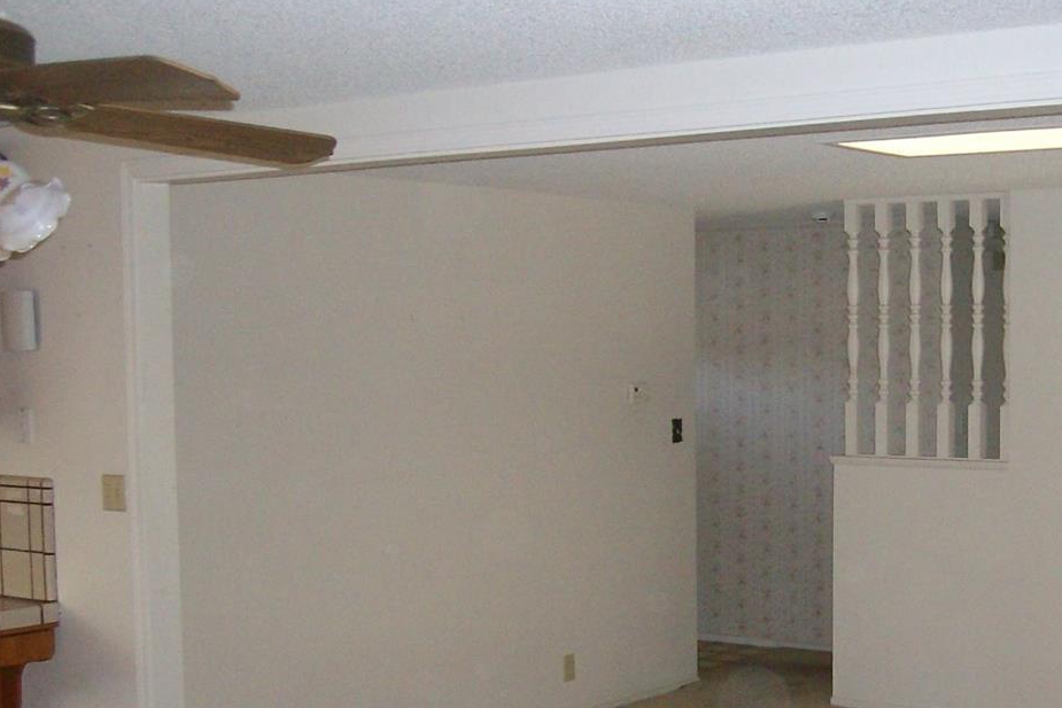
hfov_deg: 33.1
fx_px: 1741
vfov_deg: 22.9
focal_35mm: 59
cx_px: 819
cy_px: 491
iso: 229
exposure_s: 1/40
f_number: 2.8
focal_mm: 5.8
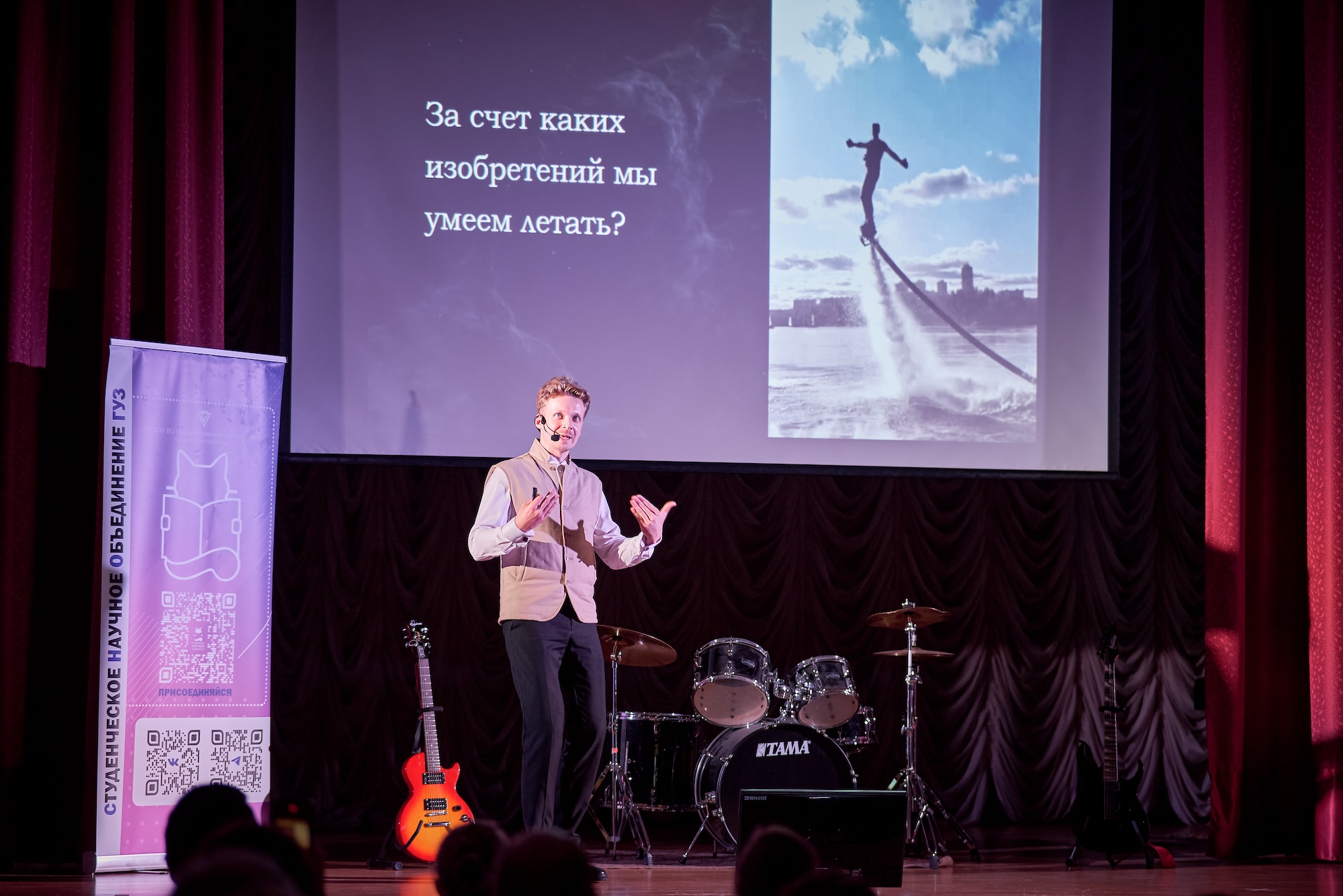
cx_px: 672
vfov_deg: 16.1
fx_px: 3172
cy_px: 448
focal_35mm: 85
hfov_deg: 23.9
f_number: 1.8
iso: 640
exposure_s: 1/200
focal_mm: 85
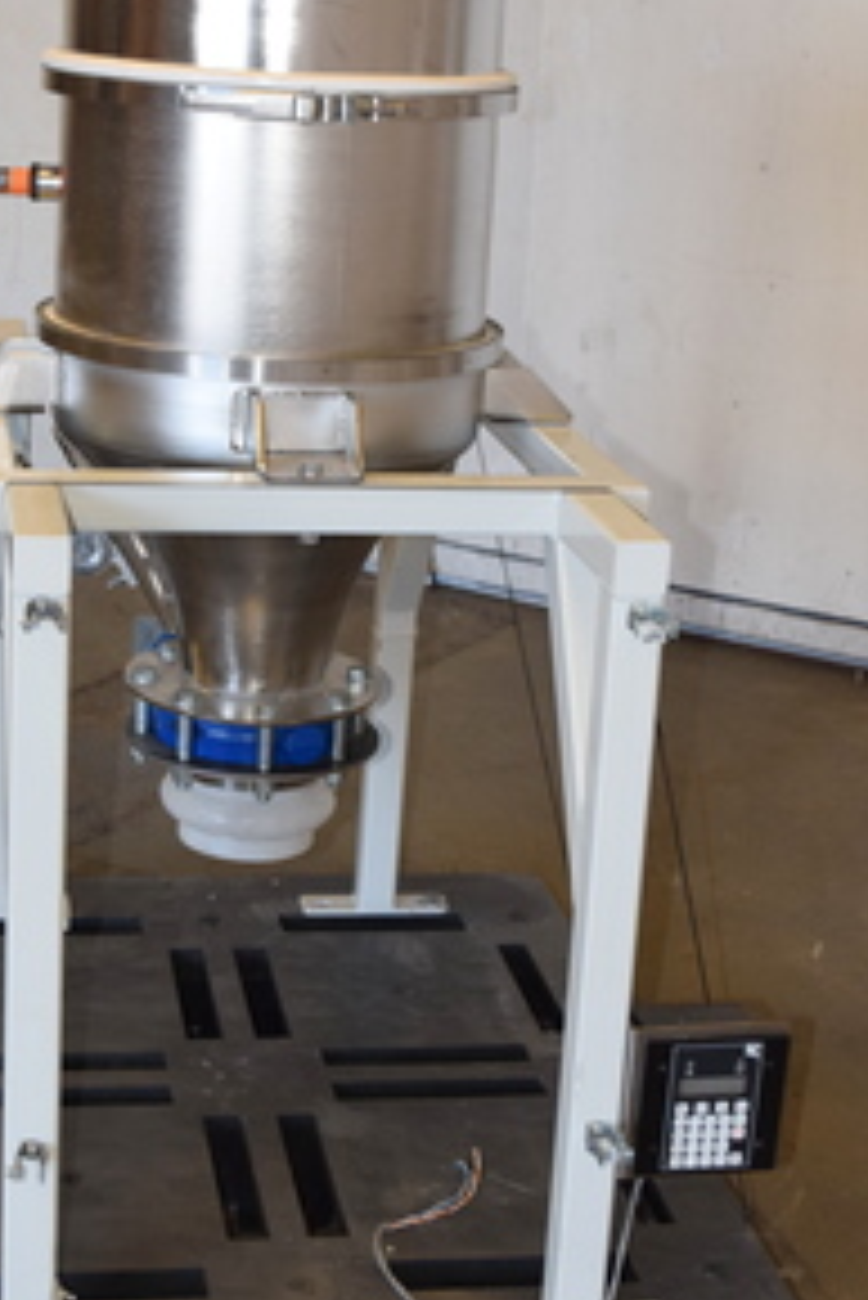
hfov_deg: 20.9
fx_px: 2343
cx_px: 322
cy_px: 495
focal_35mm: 65
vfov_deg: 30.9
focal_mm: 25
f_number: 5.6
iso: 800
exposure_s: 1/125
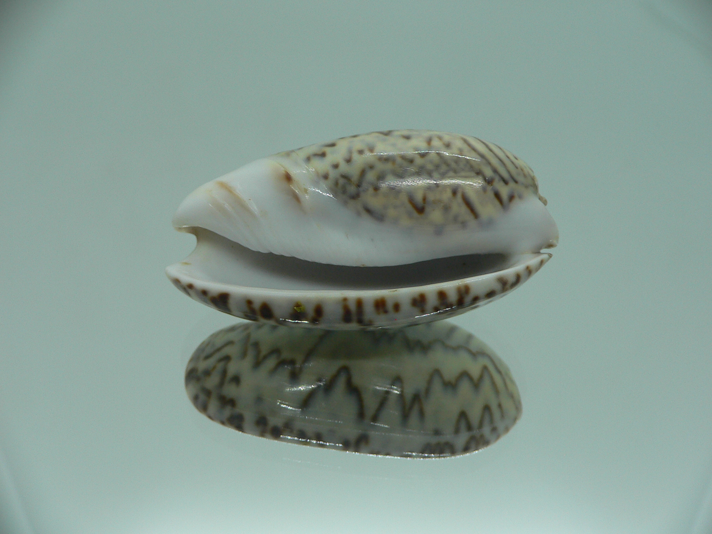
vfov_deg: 40.7
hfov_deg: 52.6
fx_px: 720
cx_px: 356
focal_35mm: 35
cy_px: 267
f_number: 2.8
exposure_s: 1/60
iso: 80
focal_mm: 4.6
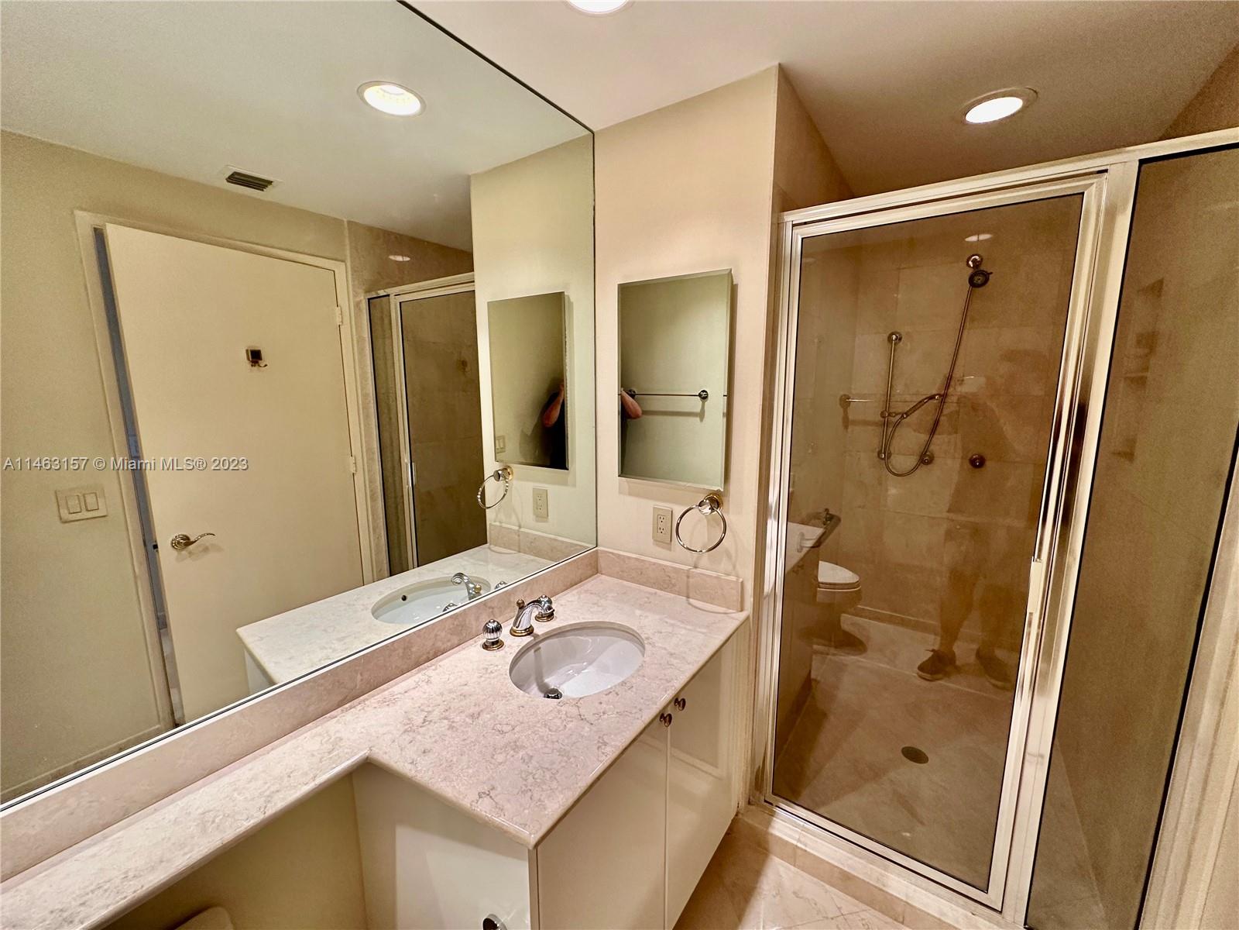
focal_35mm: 14
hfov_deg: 102.1
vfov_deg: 85.7
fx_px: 501
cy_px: 465
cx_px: 620
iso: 200
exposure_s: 1/120
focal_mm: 2.22
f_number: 2.2
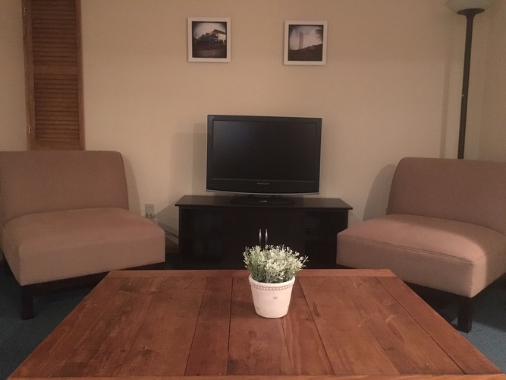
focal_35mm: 29
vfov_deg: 48.2
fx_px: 424
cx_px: 253
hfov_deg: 61.7
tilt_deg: -7.5
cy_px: 190
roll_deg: -1.1
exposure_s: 1/15
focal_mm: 4.15
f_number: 2.2
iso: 1000
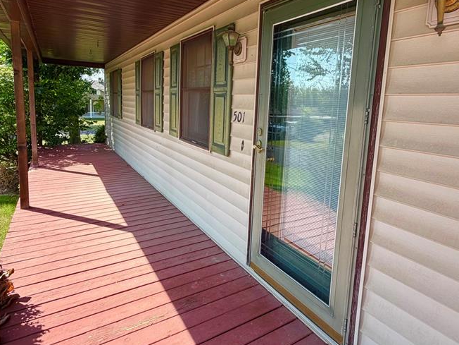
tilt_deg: -6.0
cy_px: 138
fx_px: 292
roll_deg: -1.2
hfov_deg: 76.4
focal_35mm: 22
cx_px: 228
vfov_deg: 60.6
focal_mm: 2.22
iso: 50
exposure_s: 1/502
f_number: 2.2
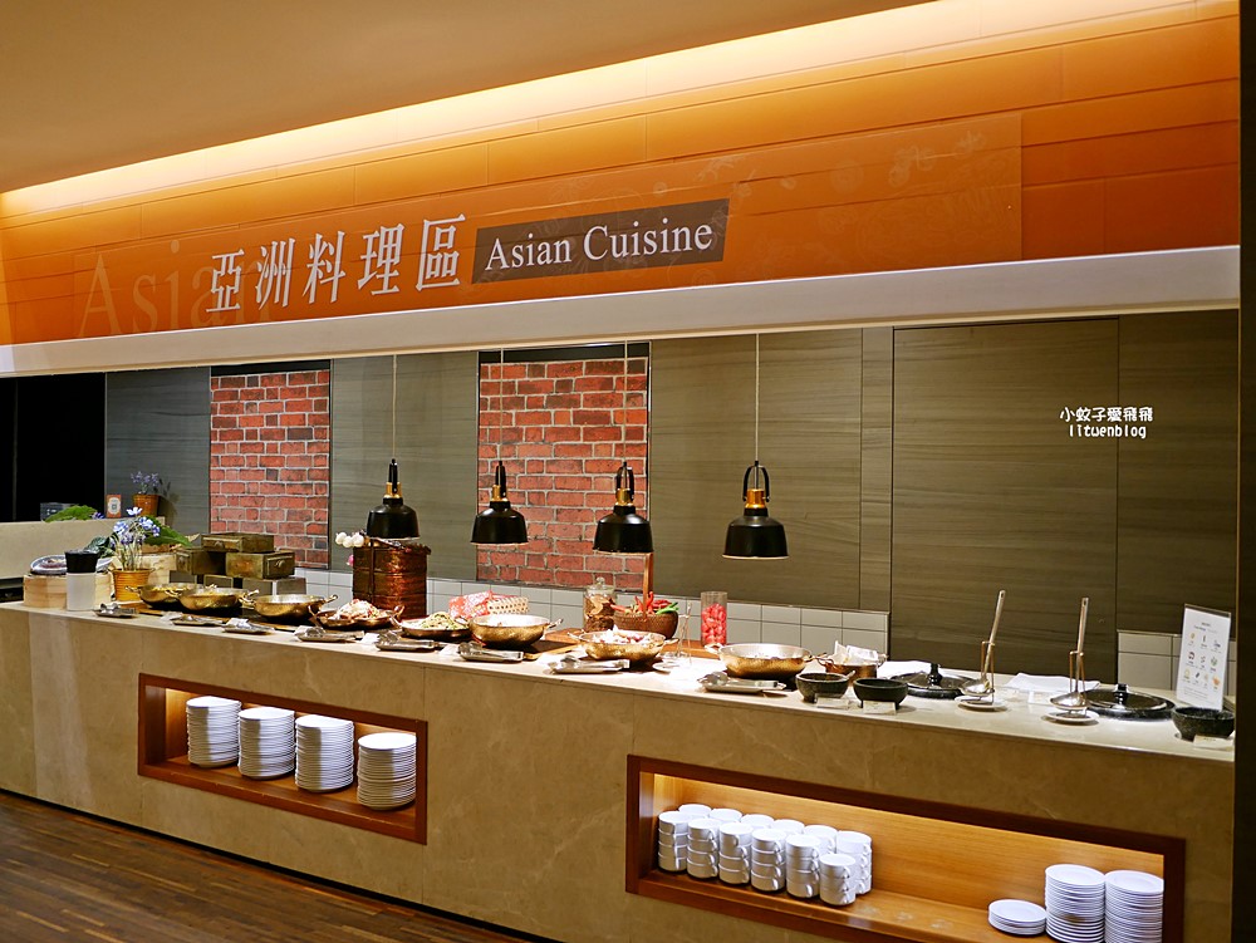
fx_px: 1016
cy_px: 472
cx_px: 628
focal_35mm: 28
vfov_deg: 49.8
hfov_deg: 63.4
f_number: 2.5
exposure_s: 1/60
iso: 320
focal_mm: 14
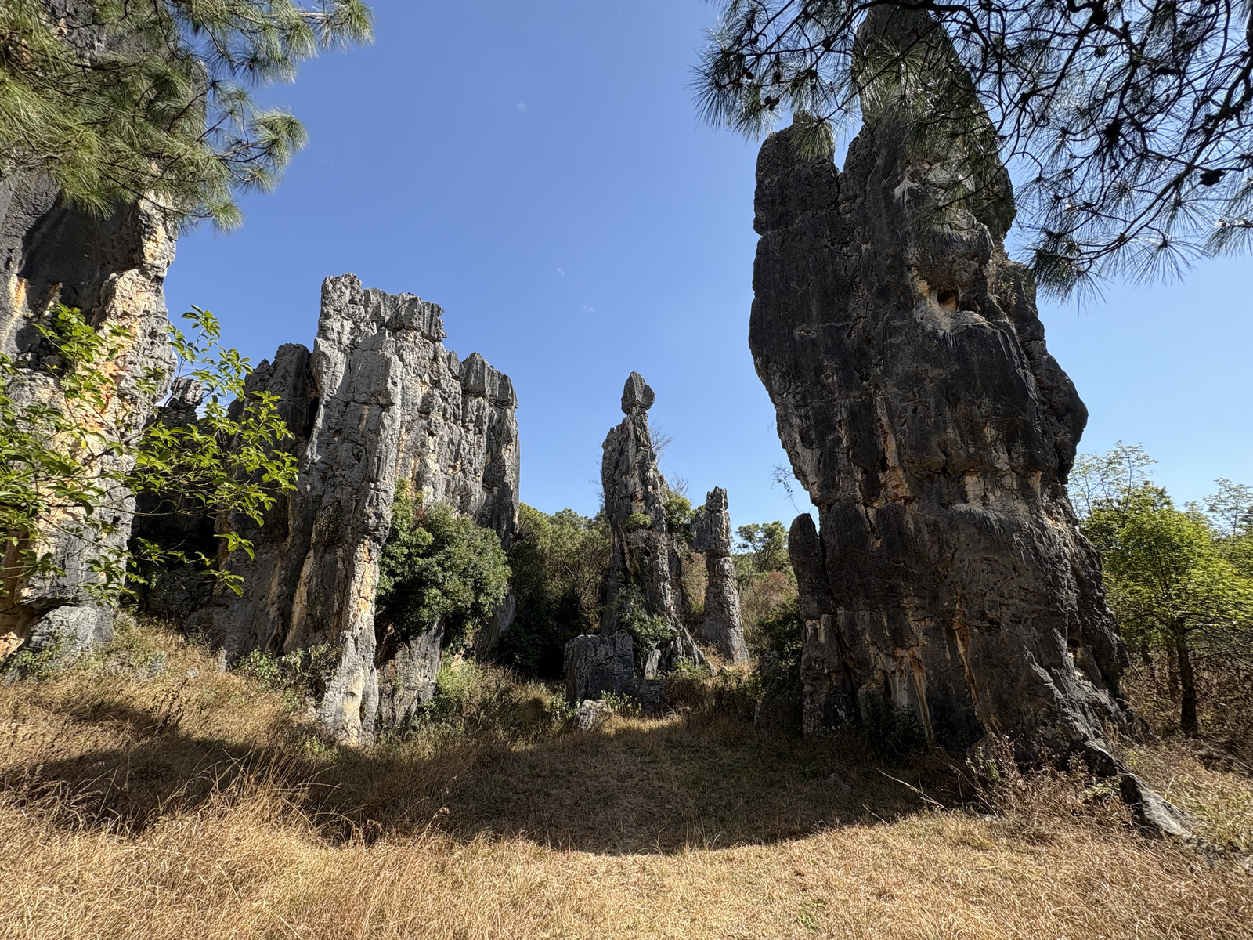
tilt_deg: +18.0
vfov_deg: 85.7
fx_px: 507
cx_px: 626
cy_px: 470
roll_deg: -0.3
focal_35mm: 14
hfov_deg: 102.1
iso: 40
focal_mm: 2.22
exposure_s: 1/1078
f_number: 2.2
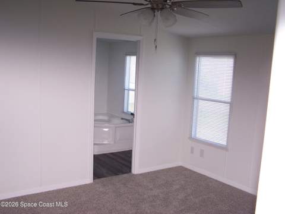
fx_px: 313
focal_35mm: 38
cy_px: 107
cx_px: 142
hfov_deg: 49.0
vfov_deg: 37.7
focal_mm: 6.3
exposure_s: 1/60
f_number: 2.8
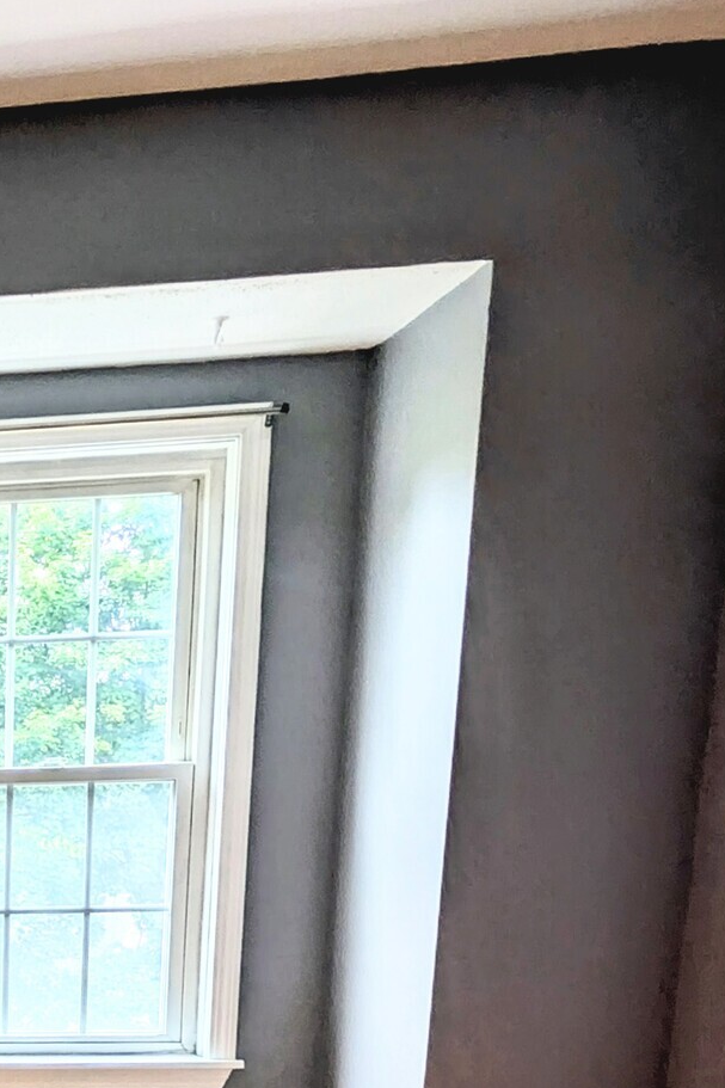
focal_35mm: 42
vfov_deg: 41.1
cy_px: 1063
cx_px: -336
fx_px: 1269
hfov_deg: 25.1
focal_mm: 2.02
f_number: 1.7
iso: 78
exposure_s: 1/120
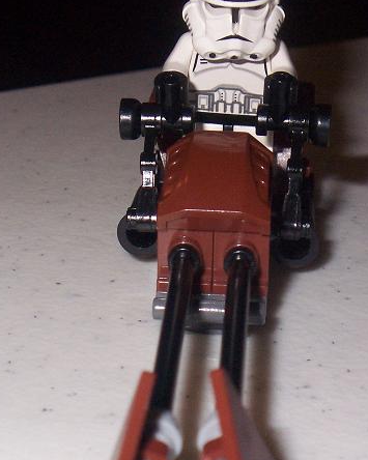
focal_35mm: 104
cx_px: 228
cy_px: 272
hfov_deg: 14.8
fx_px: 1416
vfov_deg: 18.4
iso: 125
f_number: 4.1
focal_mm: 9.9
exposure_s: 1/80
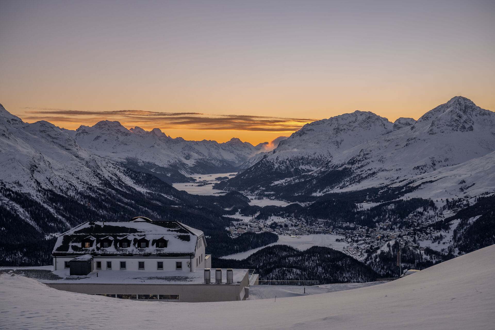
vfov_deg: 24.6
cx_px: 248
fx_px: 756
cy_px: 165
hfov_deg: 36.2
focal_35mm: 55
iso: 160
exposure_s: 1/125
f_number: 7.1
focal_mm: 55
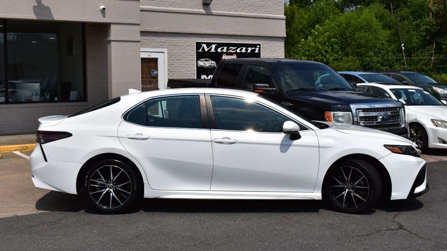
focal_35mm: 50
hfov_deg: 41.7
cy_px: 112
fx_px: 587
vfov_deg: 24.1
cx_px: 225
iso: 200
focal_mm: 31
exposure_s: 1/800
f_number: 13
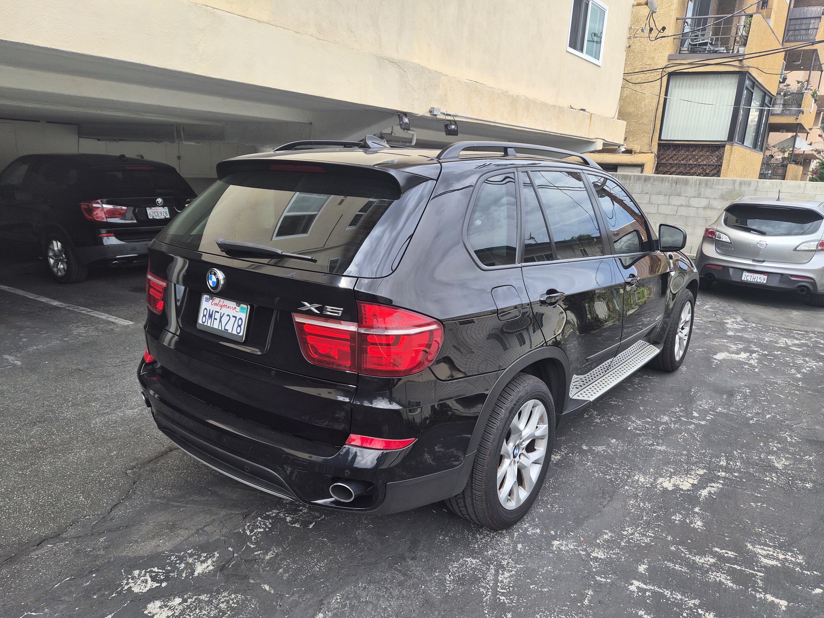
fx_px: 571
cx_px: 421
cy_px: 315
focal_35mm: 24
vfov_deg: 56.8
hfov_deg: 71.6
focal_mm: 5.4
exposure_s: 1/1420
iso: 80
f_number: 1.8
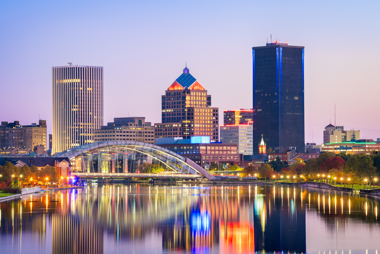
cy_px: 129
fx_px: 1509
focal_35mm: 143
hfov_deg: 14.3
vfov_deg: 9.6
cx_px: 179
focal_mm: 133
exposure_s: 20
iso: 100
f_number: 8
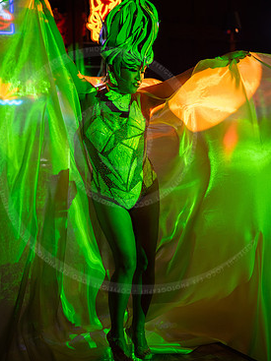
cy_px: 166
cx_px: 129
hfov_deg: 24.8
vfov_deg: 32.7
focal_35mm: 59
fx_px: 616
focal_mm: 50
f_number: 1.2
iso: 800
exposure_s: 1/400
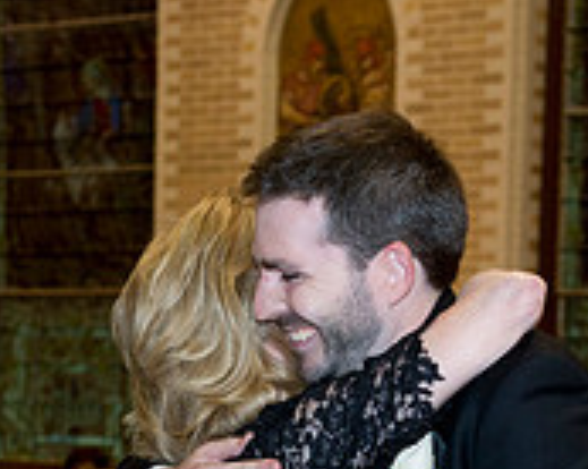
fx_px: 2625
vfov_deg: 10.0
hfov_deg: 12.7
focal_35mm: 151
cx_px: 486
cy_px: 571
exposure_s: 1/60
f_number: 4.5
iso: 1250
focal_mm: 48
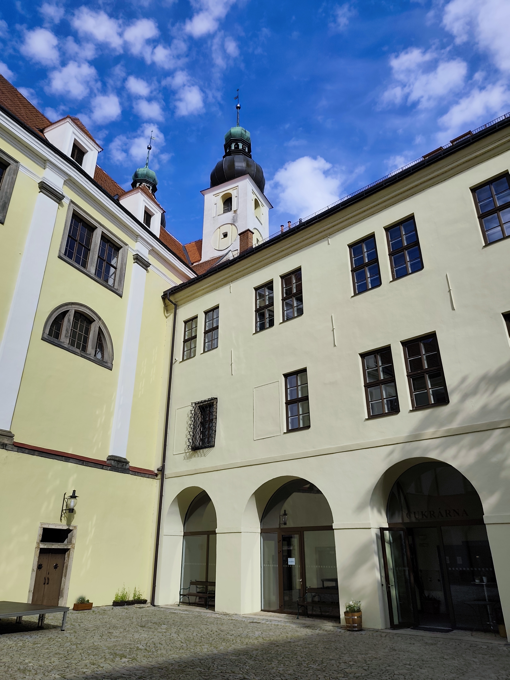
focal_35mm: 23
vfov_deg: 73.9
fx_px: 452
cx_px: 255
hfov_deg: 58.9
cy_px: 340
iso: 50
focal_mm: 6.19
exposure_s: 1/1553
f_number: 1.65
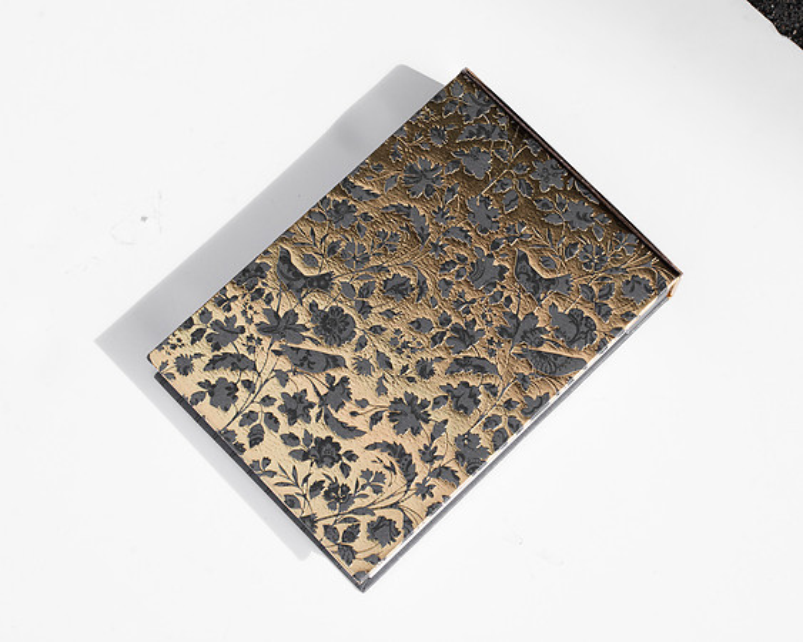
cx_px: 415
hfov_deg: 29.1
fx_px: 1546
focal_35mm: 65
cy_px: 348
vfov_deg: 23.4
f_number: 11
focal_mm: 50
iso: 250
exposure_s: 1/200
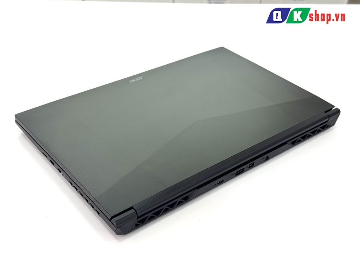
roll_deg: -2.4
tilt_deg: -37.4
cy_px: 135
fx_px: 499
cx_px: 180
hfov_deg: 39.7
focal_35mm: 48
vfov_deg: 30.3
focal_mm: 6.76
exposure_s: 1/100
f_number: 1.78
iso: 50
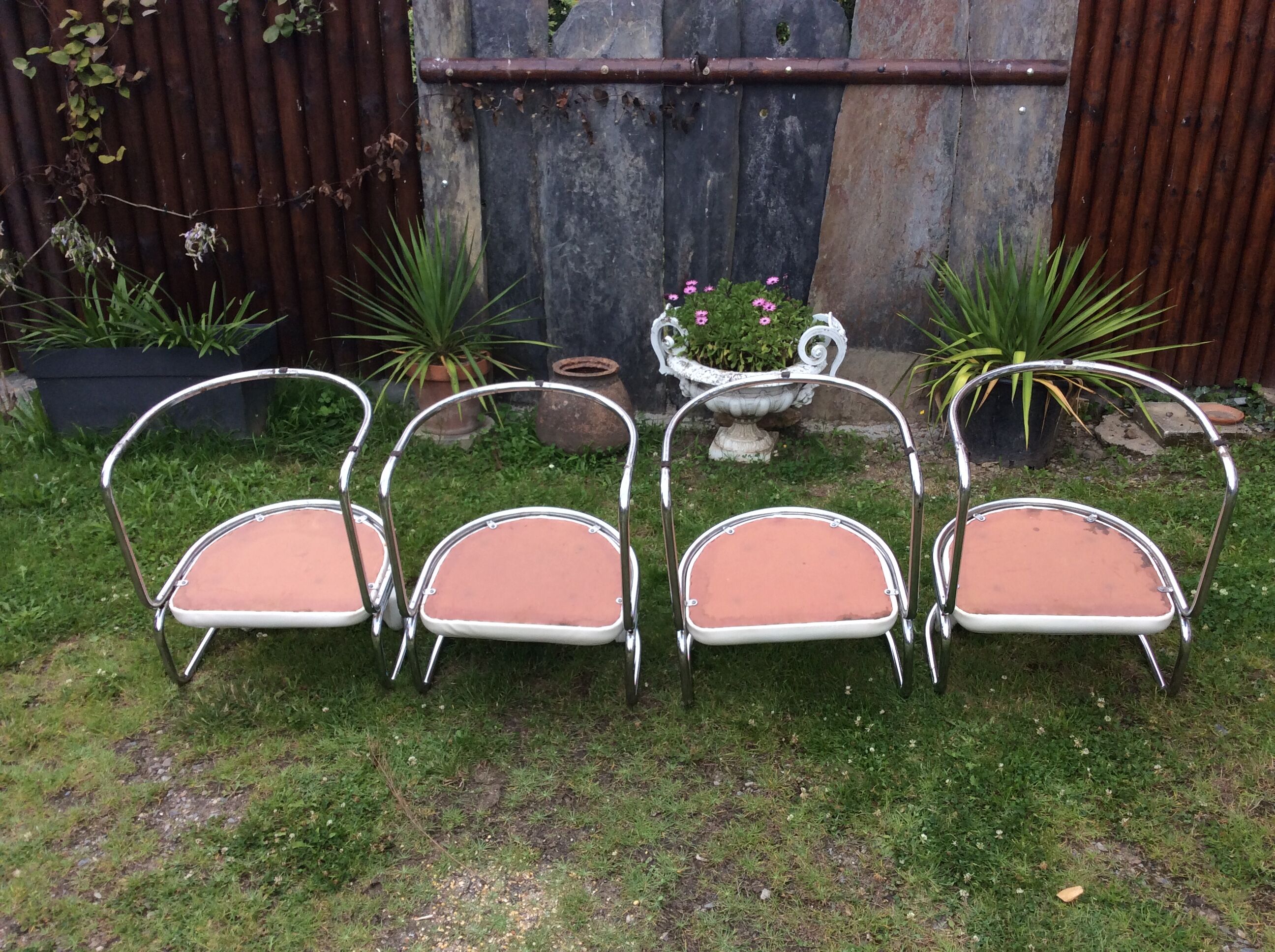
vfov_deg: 44.1
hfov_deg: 56.9
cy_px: 476
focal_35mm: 32
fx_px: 1177
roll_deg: +1.6
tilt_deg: -25.5
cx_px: 638
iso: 32
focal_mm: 3.3
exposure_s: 1/282
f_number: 2.4
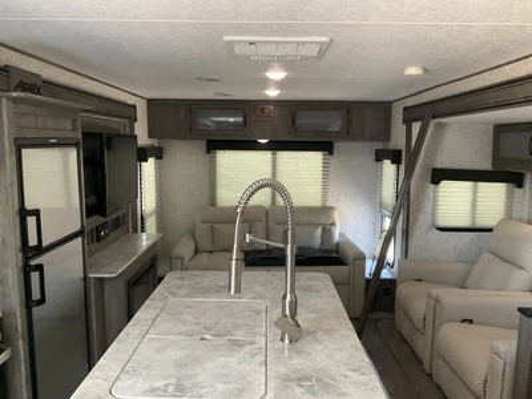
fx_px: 446
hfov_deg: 61.7
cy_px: 200
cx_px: 266
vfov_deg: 48.2
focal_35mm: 29
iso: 80
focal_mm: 3
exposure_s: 1/60
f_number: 1.8
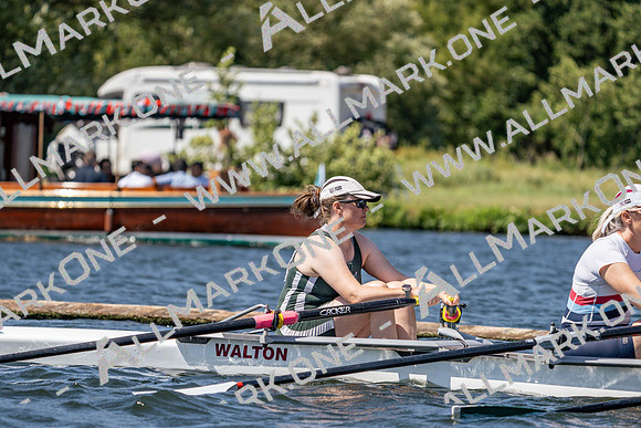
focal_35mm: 275
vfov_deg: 5.0
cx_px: 320
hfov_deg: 7.5
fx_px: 4897
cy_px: 214
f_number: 5.6
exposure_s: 1/2000
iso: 250
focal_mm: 275
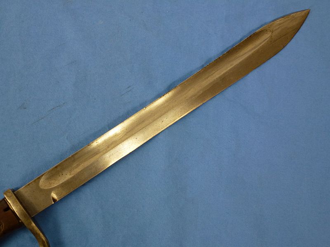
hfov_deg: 55.4
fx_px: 315
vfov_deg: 42.9
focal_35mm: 33
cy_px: 124
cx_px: 165
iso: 160
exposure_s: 1/60
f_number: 3.6
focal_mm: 5.9
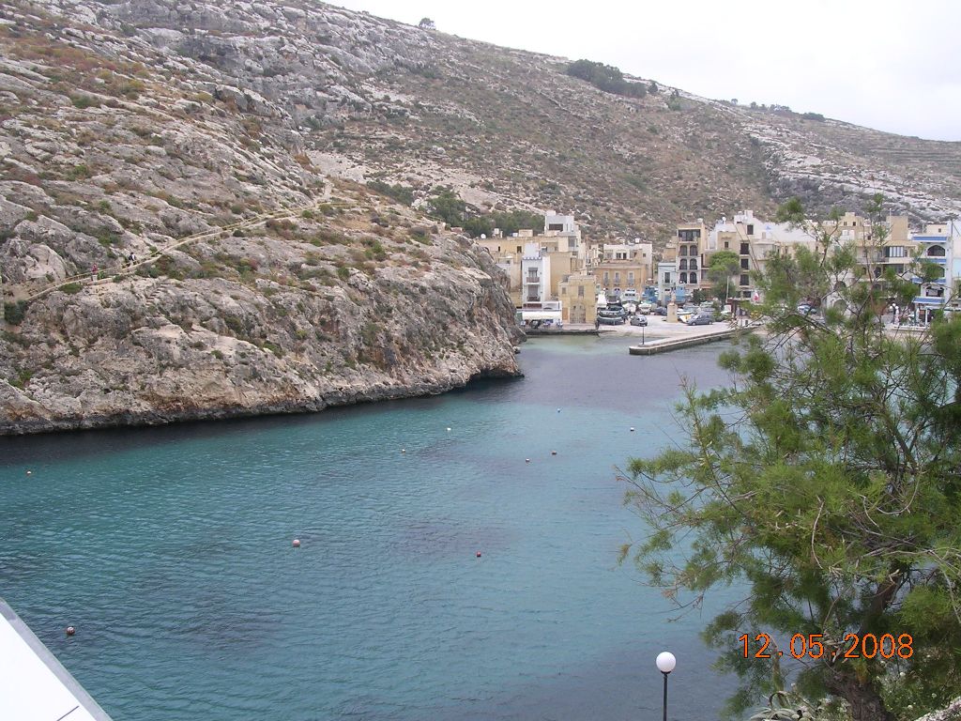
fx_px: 1055
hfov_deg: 49.0
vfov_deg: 37.7
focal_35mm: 38
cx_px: 480
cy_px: 360
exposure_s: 1/135
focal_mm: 5.8
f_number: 5.6
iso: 100
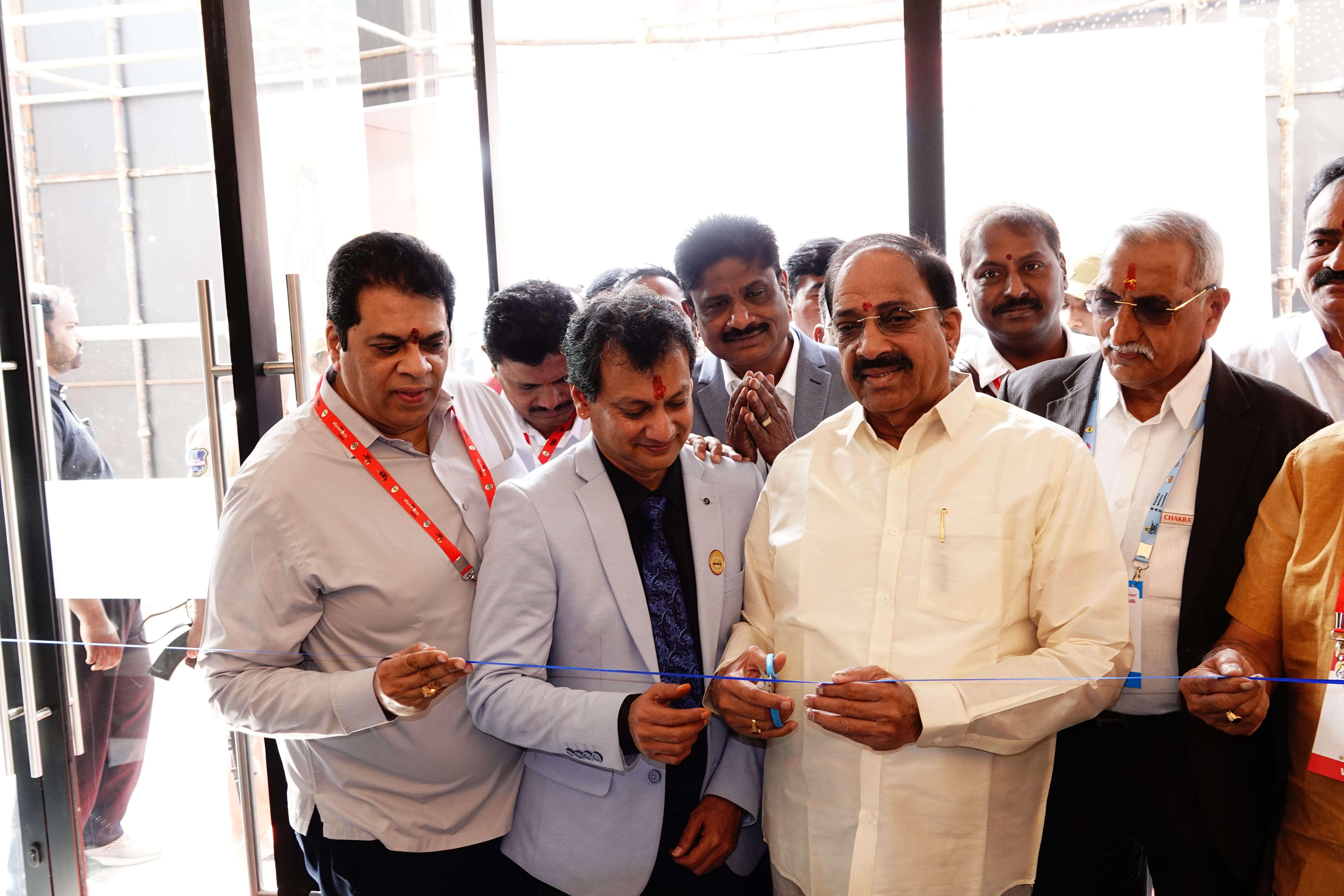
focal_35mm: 33
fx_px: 1232
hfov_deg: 57.2
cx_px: 672
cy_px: 448
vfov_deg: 40.0
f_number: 2.8
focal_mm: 12.04
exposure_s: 1/100
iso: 400
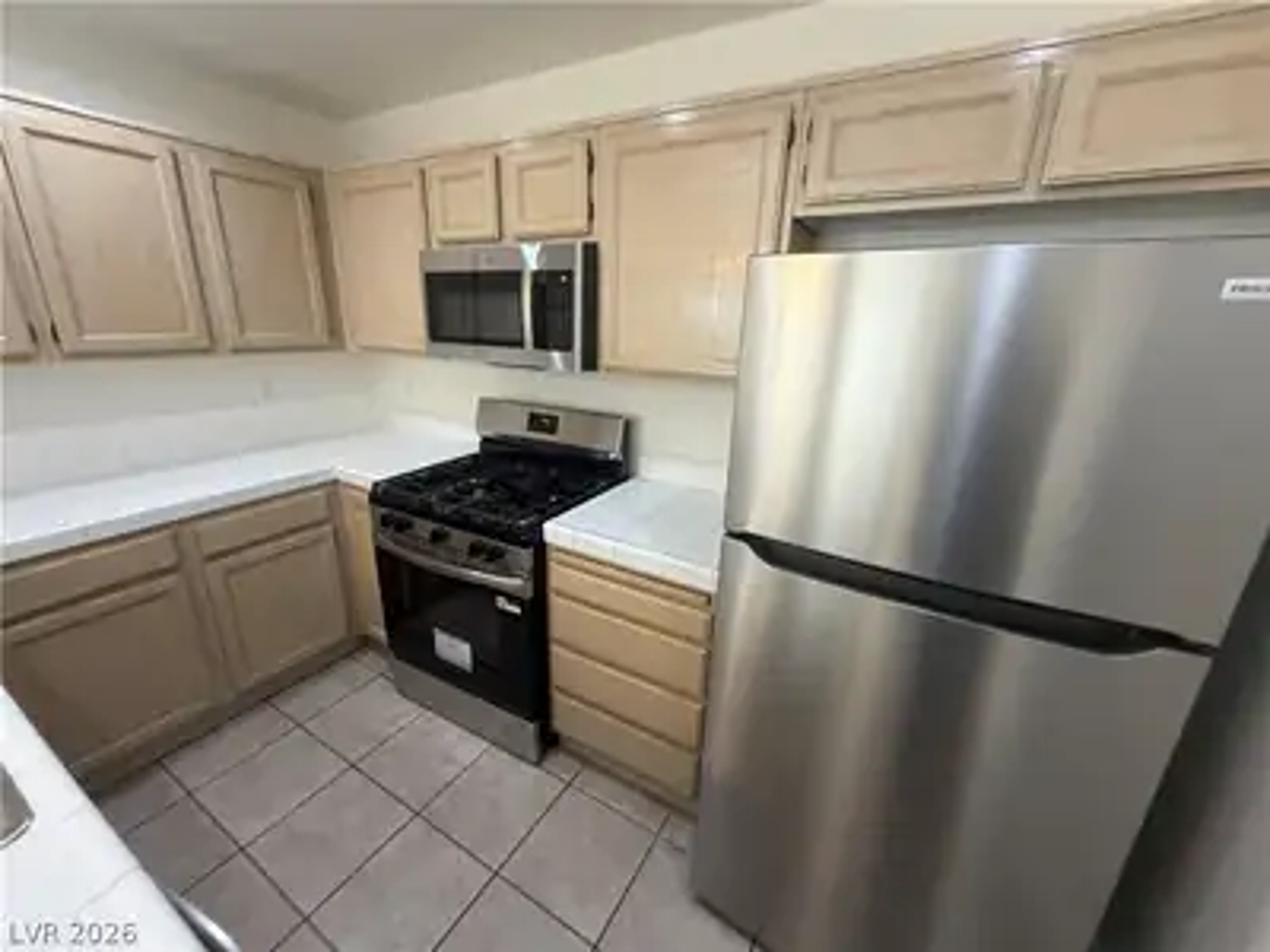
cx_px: 635
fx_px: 514
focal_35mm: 14
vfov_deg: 85.7
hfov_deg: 102.1
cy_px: 476
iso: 250
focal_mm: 2.22
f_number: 2.2
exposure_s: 1/120
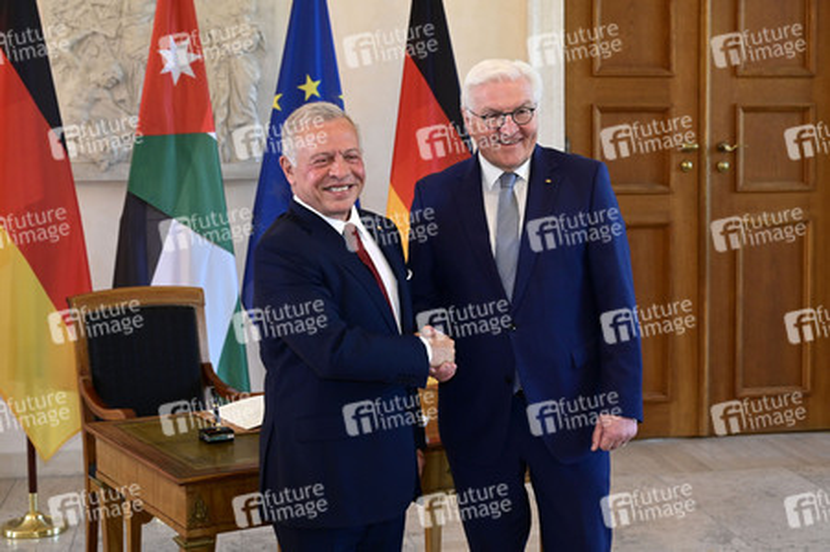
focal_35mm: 49
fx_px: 1129
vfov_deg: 27.5
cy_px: 276
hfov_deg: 40.4
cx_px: 415
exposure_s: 1/200
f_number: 5.6
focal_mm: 49
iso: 2500
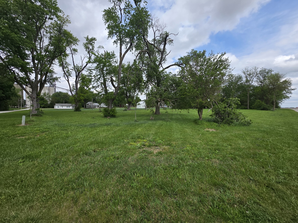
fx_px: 112
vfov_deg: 89.9
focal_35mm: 13
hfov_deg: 106.2
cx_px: 149
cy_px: 112
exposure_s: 1/1829
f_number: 1.9
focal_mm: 2.2
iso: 40
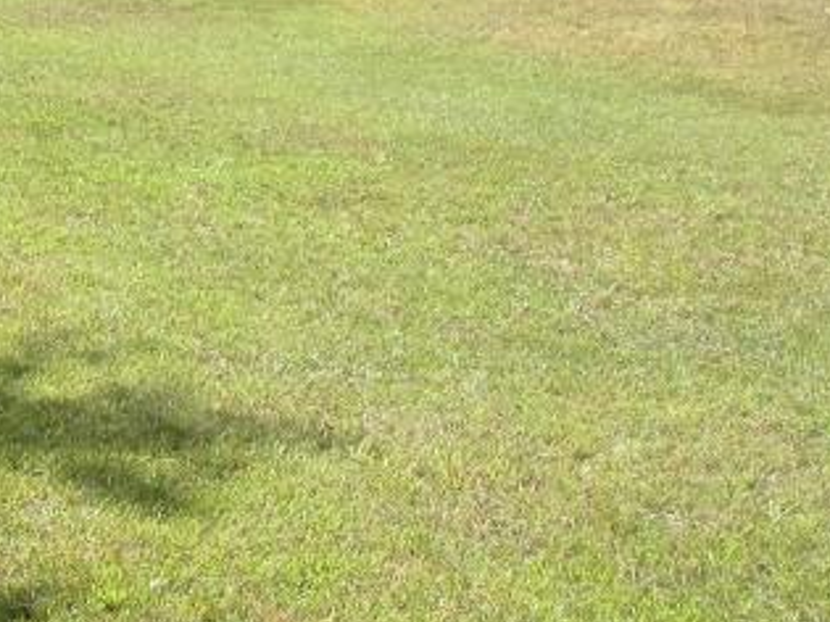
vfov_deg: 12.4
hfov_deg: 16.5
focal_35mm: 117
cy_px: -113
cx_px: 24
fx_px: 2804
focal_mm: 6.3
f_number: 3.5
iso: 64
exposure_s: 1/264
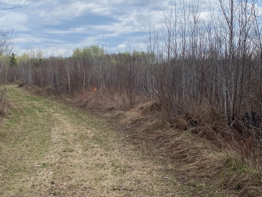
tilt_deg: -1.0
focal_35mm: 48
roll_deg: -2.8
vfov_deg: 30.2
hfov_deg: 39.5
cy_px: 88
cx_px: 160
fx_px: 363
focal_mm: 4.25
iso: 32
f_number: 1.8
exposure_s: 1/4444
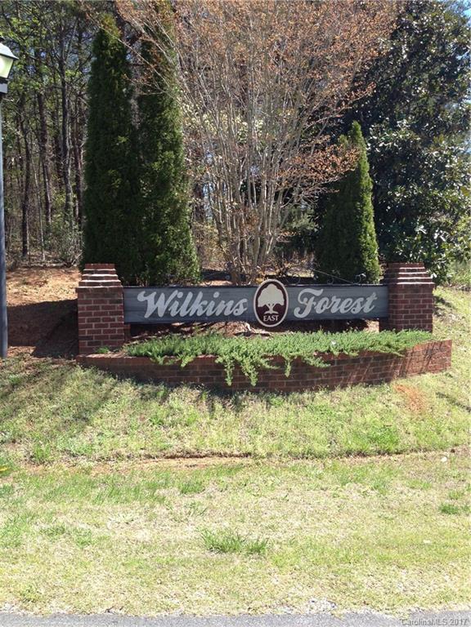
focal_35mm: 35
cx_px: 236
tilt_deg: -2.7
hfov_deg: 40.7
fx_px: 635
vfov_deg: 52.6
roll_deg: -0.2
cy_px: 314
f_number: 2.4
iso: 50
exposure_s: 1/460
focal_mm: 4.28
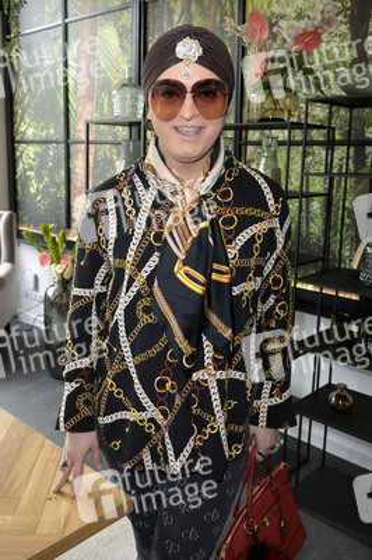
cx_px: 186
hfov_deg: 41.0
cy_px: 280
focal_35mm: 32
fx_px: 497
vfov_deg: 58.8
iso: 1250
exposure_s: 1/160
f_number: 5.6
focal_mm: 32
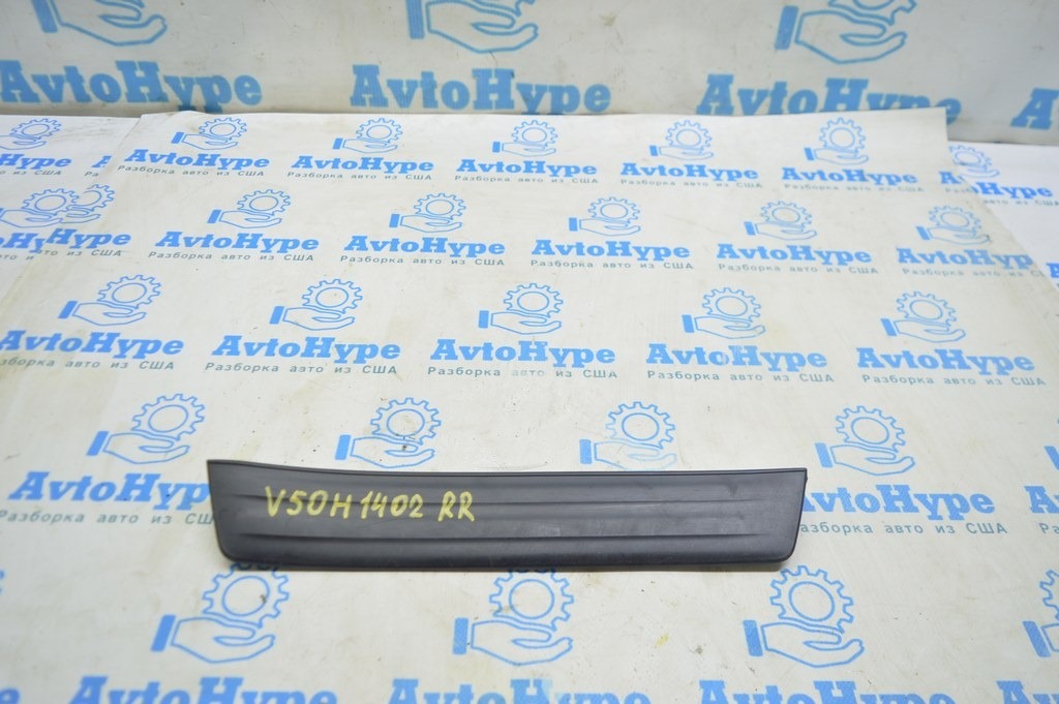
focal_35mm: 27
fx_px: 794
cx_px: 530
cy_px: 352
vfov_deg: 47.9
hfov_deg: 67.4
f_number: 3.5
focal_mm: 18
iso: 400
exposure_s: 1/40
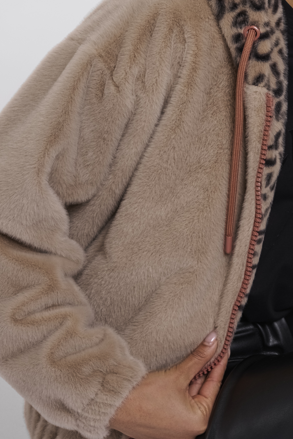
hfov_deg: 8.7
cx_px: 299
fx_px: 1904
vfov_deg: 13.1
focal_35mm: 156
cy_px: 117
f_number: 8
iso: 125
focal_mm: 73
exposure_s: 1/160
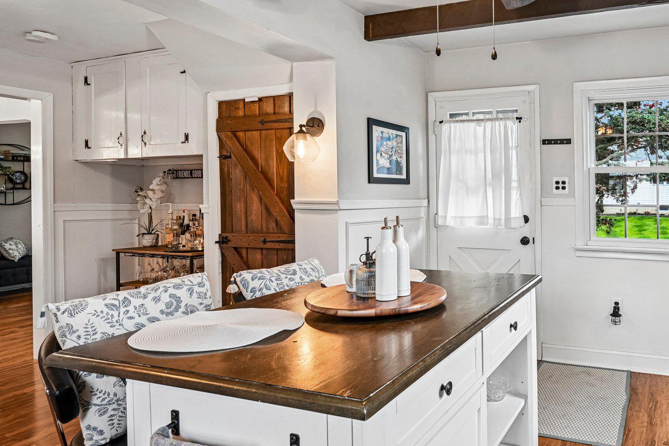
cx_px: 489
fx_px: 483
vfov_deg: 49.5
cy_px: 202
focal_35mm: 26
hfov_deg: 65.8
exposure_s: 1/40
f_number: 8
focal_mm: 16
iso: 800
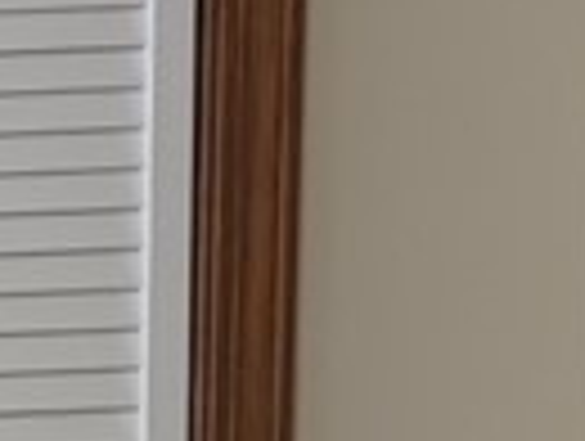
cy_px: 837
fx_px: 3183
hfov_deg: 8.0
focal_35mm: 188
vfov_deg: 7.6
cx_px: -1487
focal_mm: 6.9
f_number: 1.68
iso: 461
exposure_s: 1/120
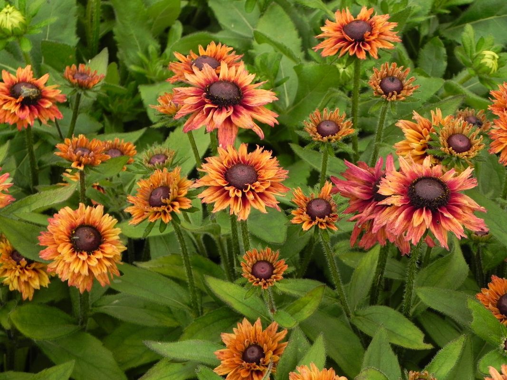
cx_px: 254
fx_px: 1538
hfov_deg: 18.7
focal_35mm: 105
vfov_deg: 14.1
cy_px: 190
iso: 160
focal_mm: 18.8
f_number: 4.5
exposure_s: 1/320
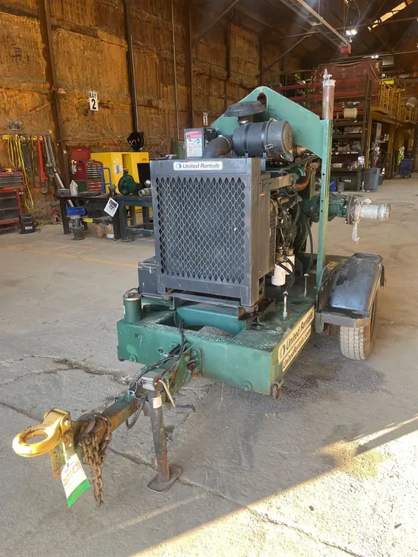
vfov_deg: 67.3
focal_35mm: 26
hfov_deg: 53.1
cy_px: 278
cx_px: 209
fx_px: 418
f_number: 1.6
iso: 64
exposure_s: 1/122
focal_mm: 5.1
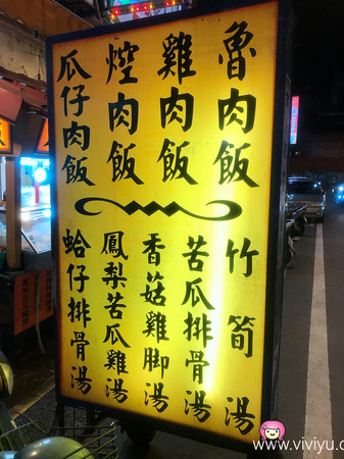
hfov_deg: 49.7
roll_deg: -1.6
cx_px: 172
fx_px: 371
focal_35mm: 28
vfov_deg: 63.5
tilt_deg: -7.7
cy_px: 230
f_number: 1.8
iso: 25
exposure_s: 1/40
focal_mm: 3.99
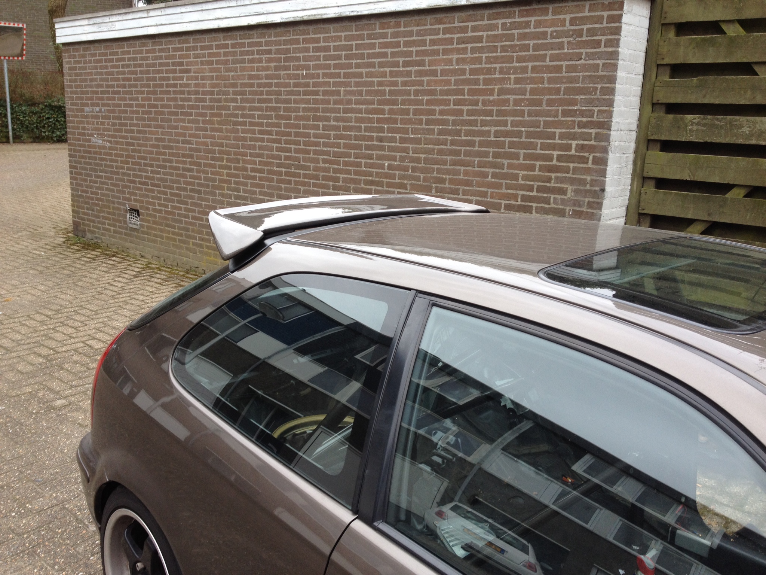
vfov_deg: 40.7
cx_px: 383
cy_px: 288
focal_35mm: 35
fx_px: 774
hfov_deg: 52.6
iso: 50
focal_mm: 4.28
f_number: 2.4
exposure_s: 1/254
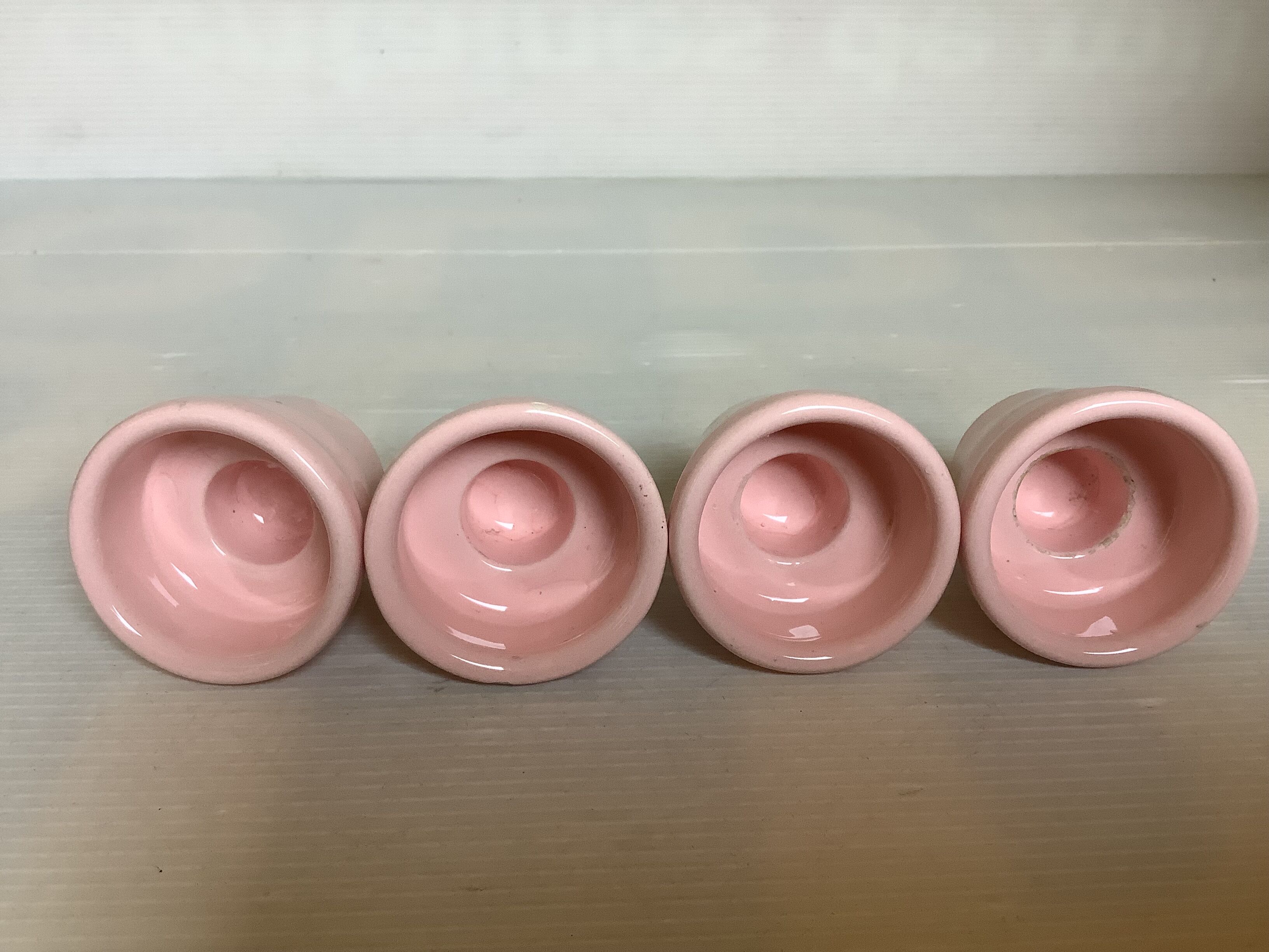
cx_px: 634
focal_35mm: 31
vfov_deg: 45.4
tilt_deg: -28.0
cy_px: 476
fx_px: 1136
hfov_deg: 58.4
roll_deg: +0.0
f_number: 2.4
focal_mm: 3.3
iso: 100
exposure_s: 1/50
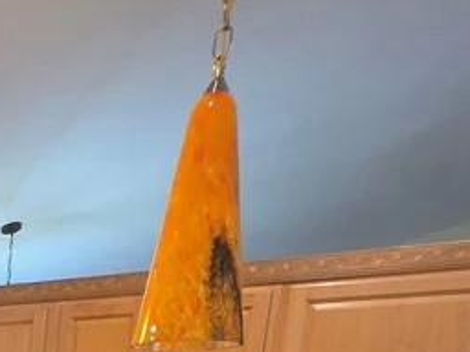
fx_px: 706
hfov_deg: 28.6
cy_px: 612
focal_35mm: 52
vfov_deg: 20.7
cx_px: -173
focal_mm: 2.2
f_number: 1.9
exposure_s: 1/60
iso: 250
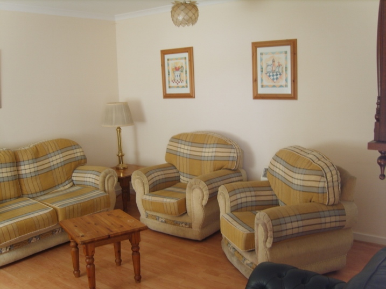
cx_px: 193
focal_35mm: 35
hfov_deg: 52.6
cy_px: 144
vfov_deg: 40.7
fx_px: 390
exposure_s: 1/30
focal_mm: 7.4
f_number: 2.8
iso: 82
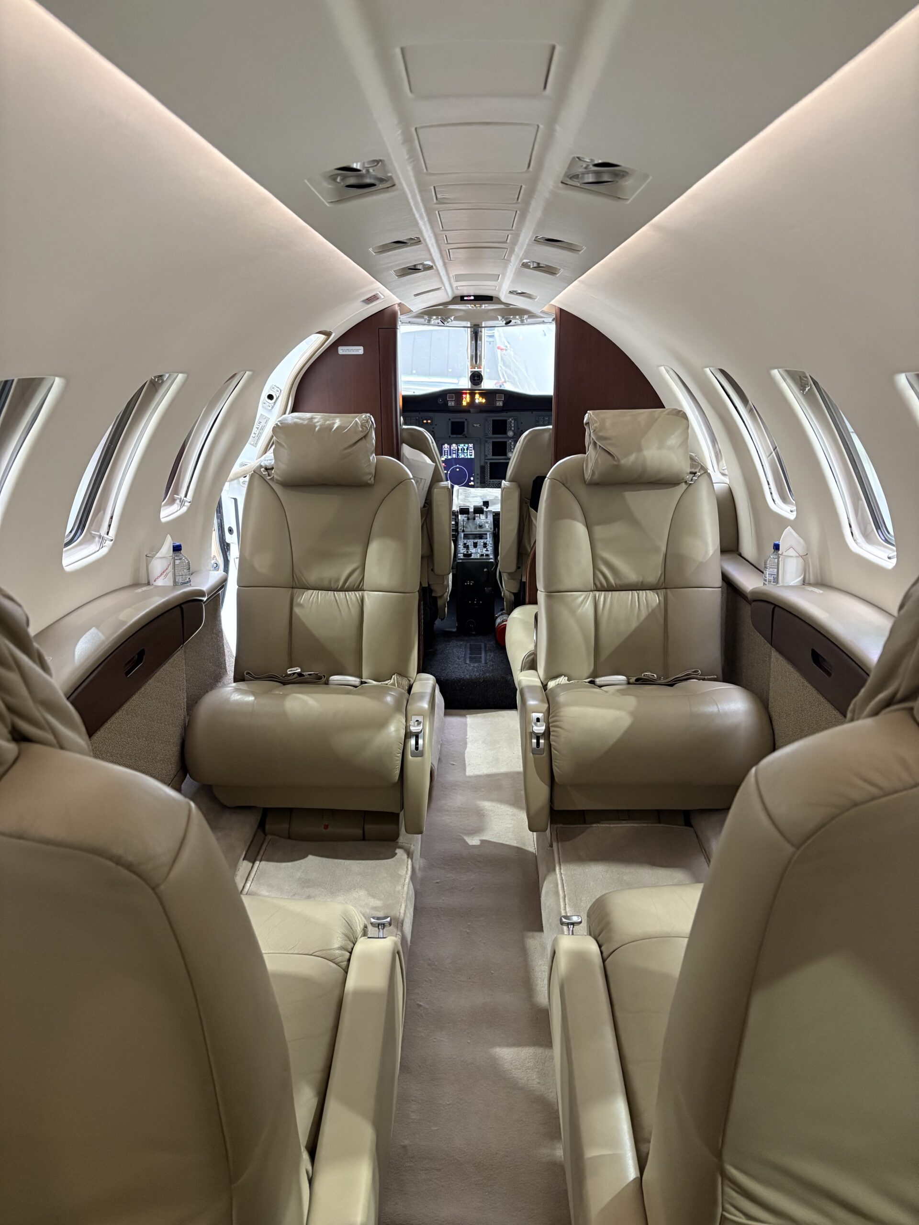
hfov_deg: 53.1
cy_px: 612
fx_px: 920
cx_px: 460
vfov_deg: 67.3
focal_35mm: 26
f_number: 1.6
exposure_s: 1/33
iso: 400
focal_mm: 5.96
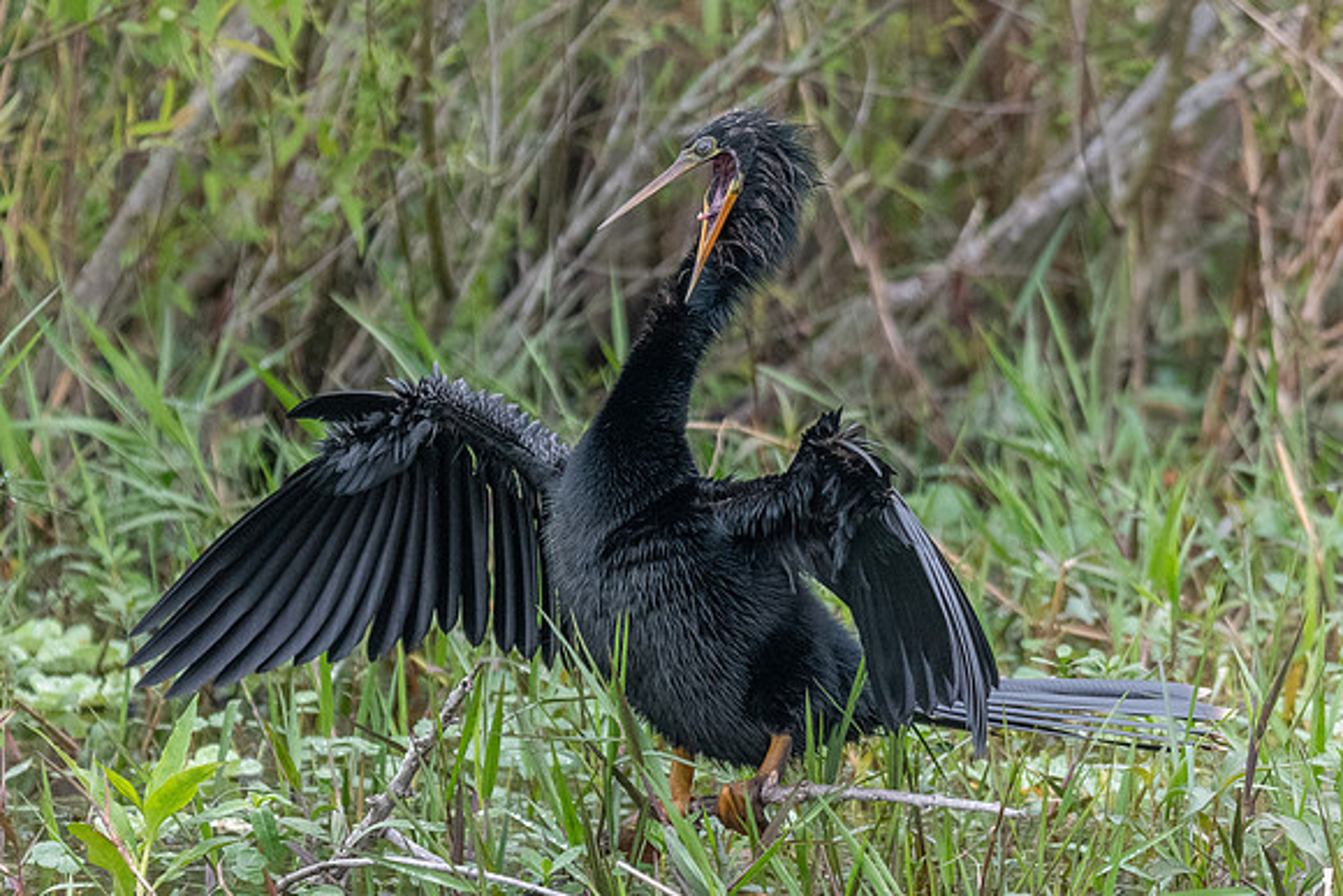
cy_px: 762
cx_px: 715
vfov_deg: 2.0
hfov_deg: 3.0
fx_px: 25434
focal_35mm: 682
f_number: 6
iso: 2500
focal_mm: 350
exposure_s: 1/1600
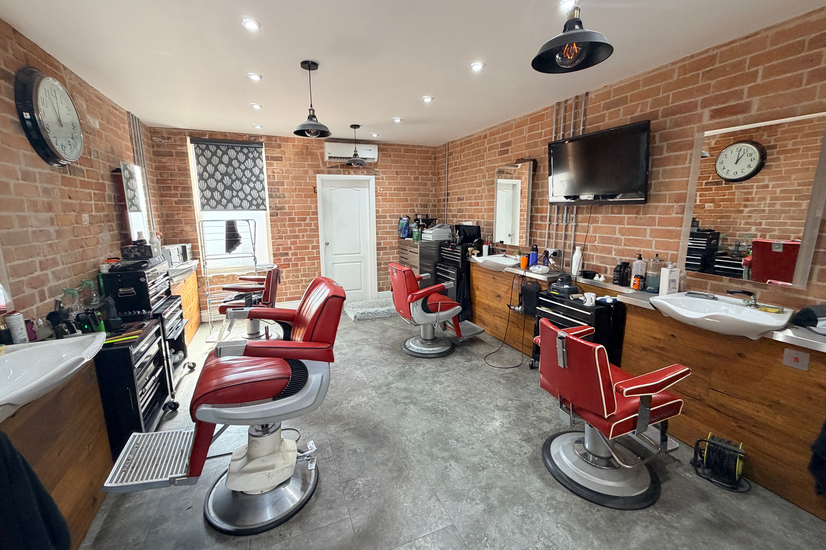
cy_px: 268
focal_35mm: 15
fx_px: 344
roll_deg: +1.5
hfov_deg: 100.4
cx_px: 408
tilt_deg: -9.8
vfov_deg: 77.3
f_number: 2.2
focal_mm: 2.22
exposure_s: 1/50
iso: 160
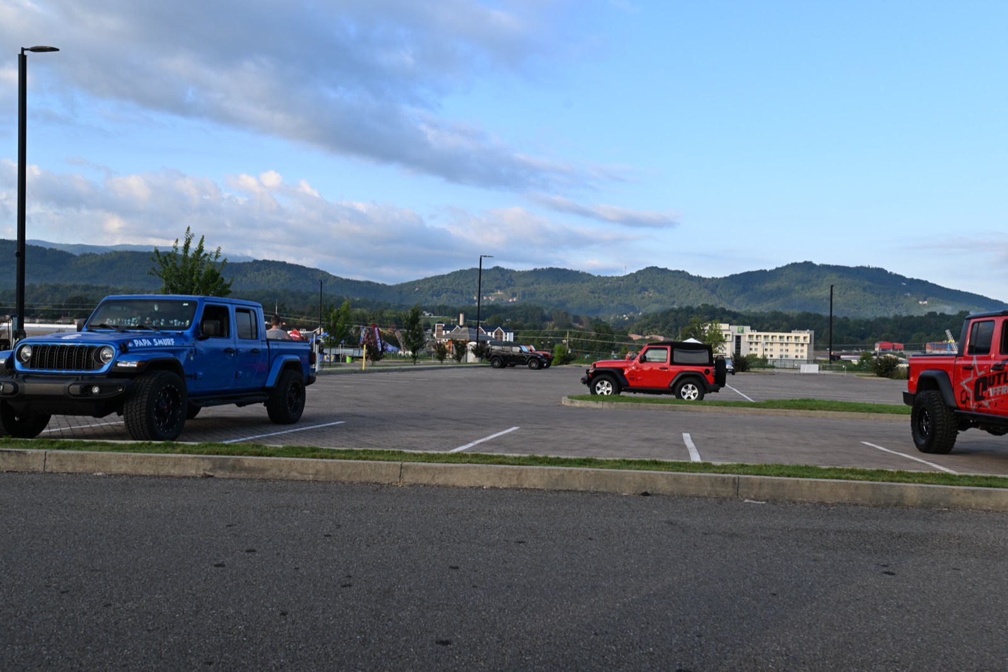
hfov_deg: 61.9
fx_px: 840
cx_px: 504
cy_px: 336
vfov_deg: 43.6
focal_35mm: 30
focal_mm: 30
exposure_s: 1/500
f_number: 7.1
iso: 400
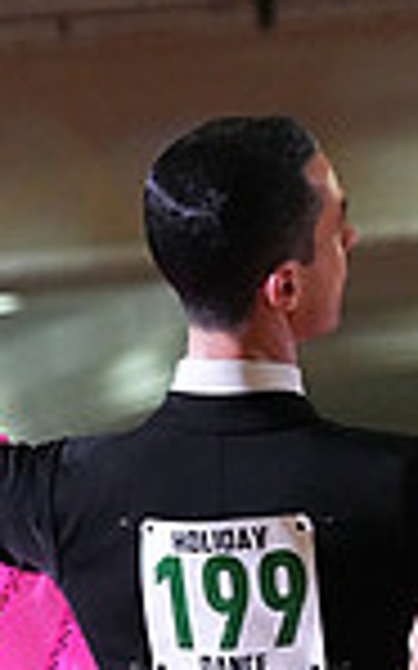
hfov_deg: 2.2
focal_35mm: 590
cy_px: 917
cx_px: 429
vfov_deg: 3.6
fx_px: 10764
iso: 10000
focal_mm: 149
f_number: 5.6
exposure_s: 1/400
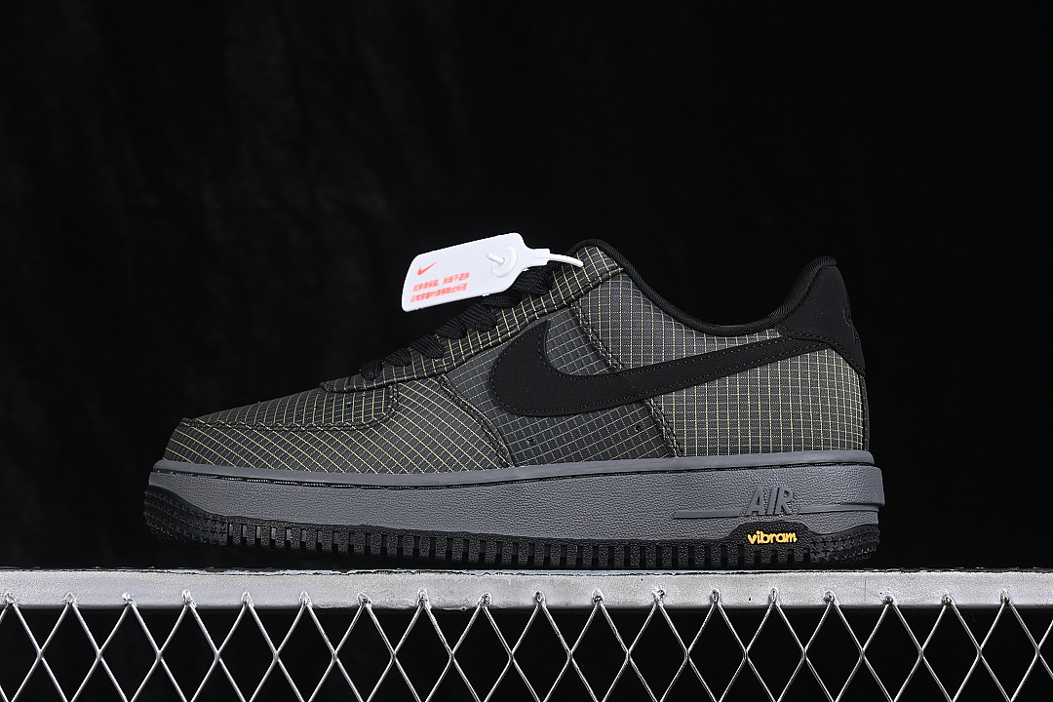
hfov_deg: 27.0
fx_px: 2194
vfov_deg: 18.2
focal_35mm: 75
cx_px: 526
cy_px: 351
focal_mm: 50
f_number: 6.3
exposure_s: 1/60
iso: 160
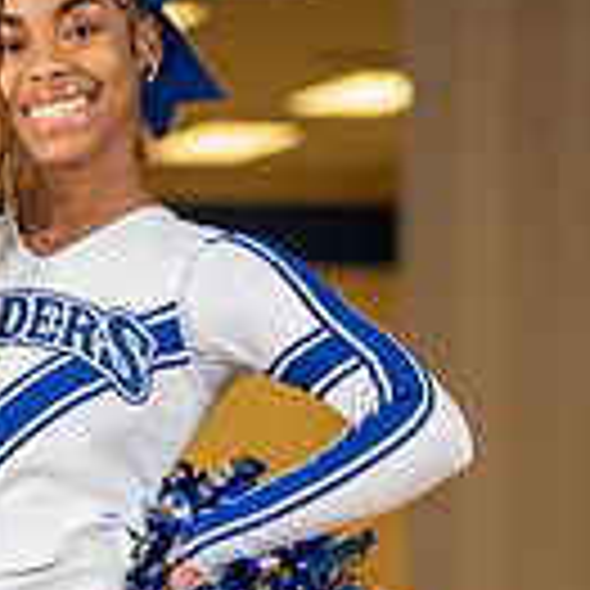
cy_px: 806
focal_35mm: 307
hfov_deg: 5.7
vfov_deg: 5.7
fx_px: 5920
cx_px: 45
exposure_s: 1/160
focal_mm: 105
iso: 500
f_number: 2.8
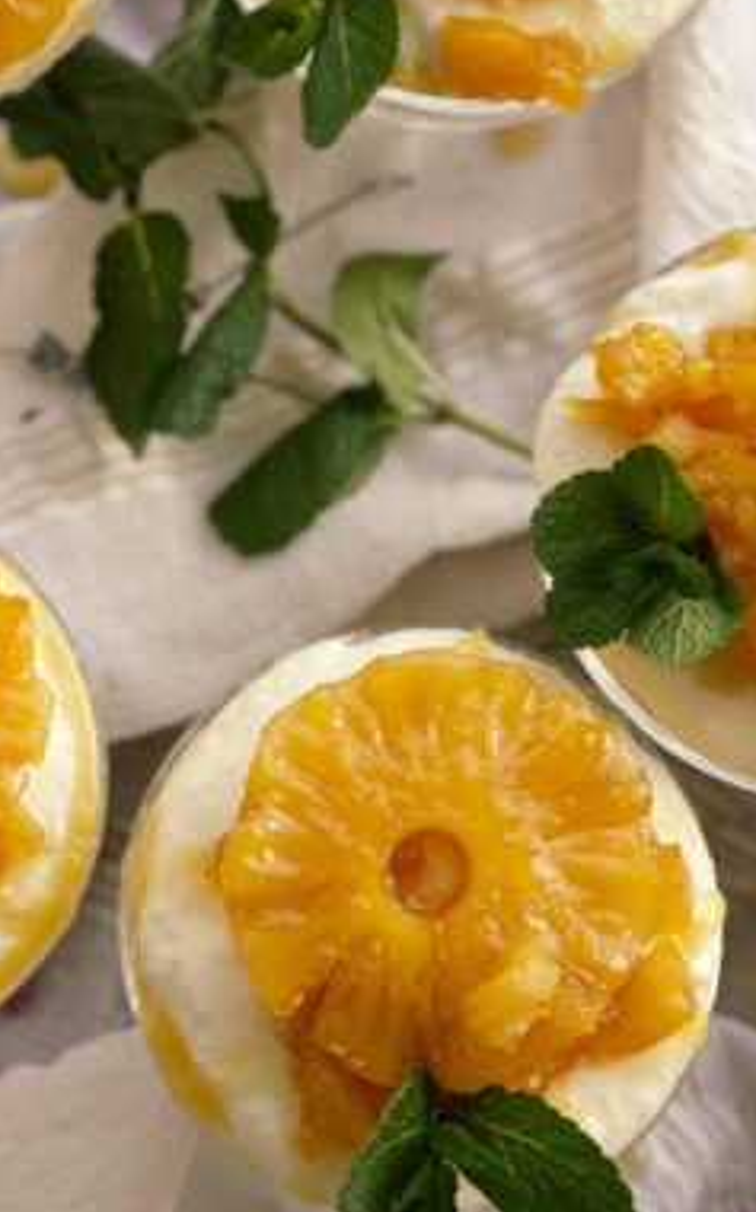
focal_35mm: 134
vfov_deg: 15.6
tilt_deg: -81.6
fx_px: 4424
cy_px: 403
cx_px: 67
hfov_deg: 9.7
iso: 20
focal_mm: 7.5
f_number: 2.2
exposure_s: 1/127
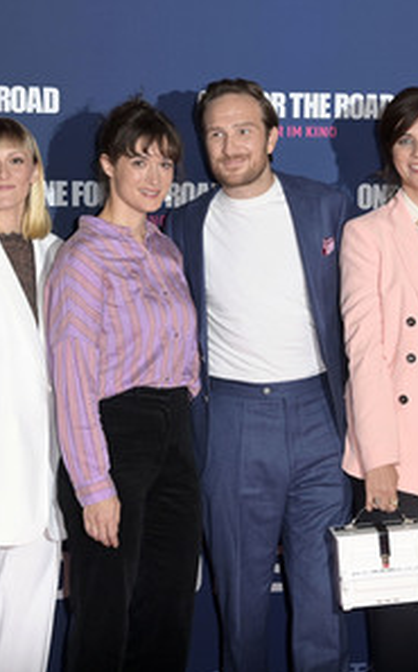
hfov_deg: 13.6
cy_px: 337
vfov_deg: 21.7
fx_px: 1754
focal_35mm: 96
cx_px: 216
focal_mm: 62
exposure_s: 1/250
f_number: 5.6
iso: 800
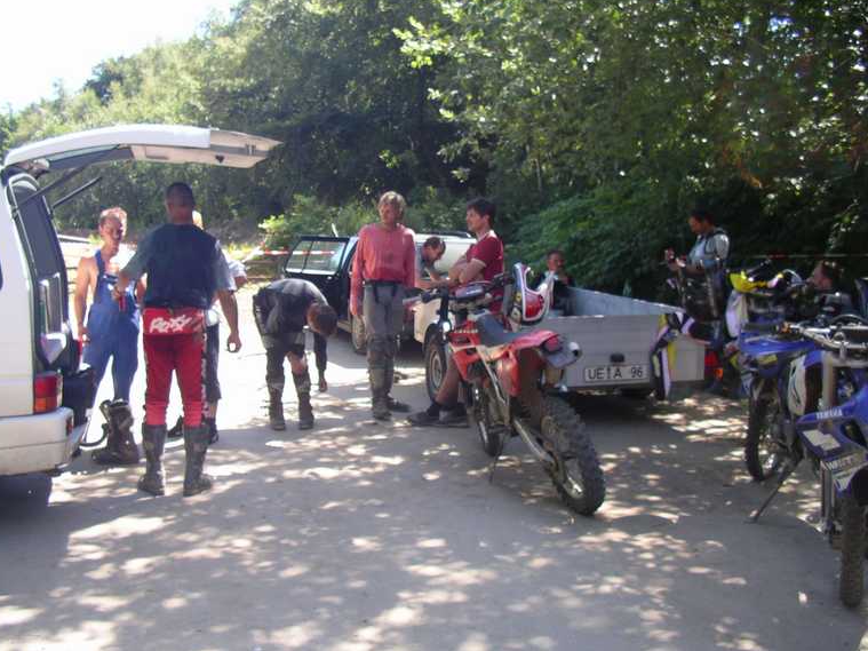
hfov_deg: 47.9
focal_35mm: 39
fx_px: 978
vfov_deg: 36.8
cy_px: 310
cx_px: 412
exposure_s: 1/125
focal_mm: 5.7
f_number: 2.8
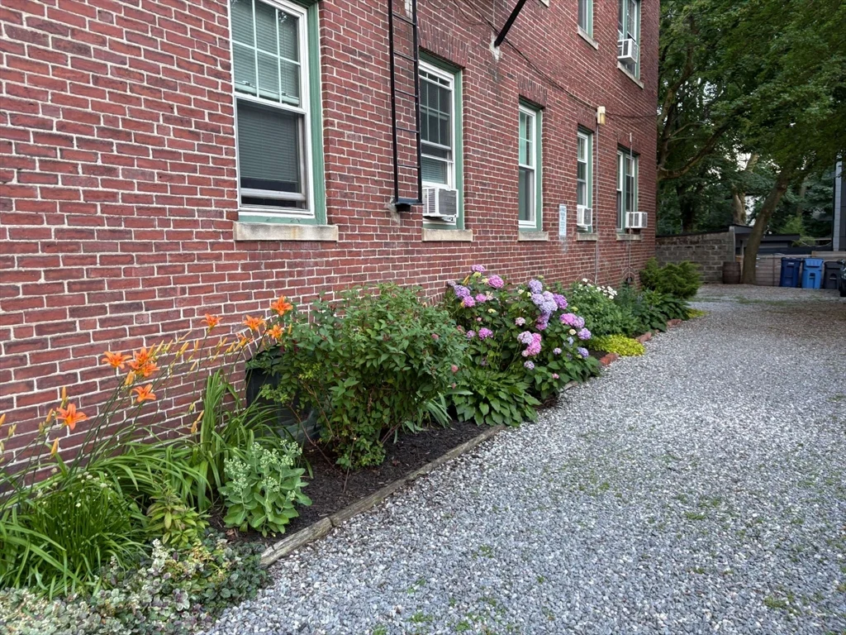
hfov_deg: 67.3
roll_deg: -1.3
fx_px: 635
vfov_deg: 53.1
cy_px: 318
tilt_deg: -3.4
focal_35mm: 26
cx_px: 423
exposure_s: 1/122
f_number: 1.6
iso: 64
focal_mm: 5.96
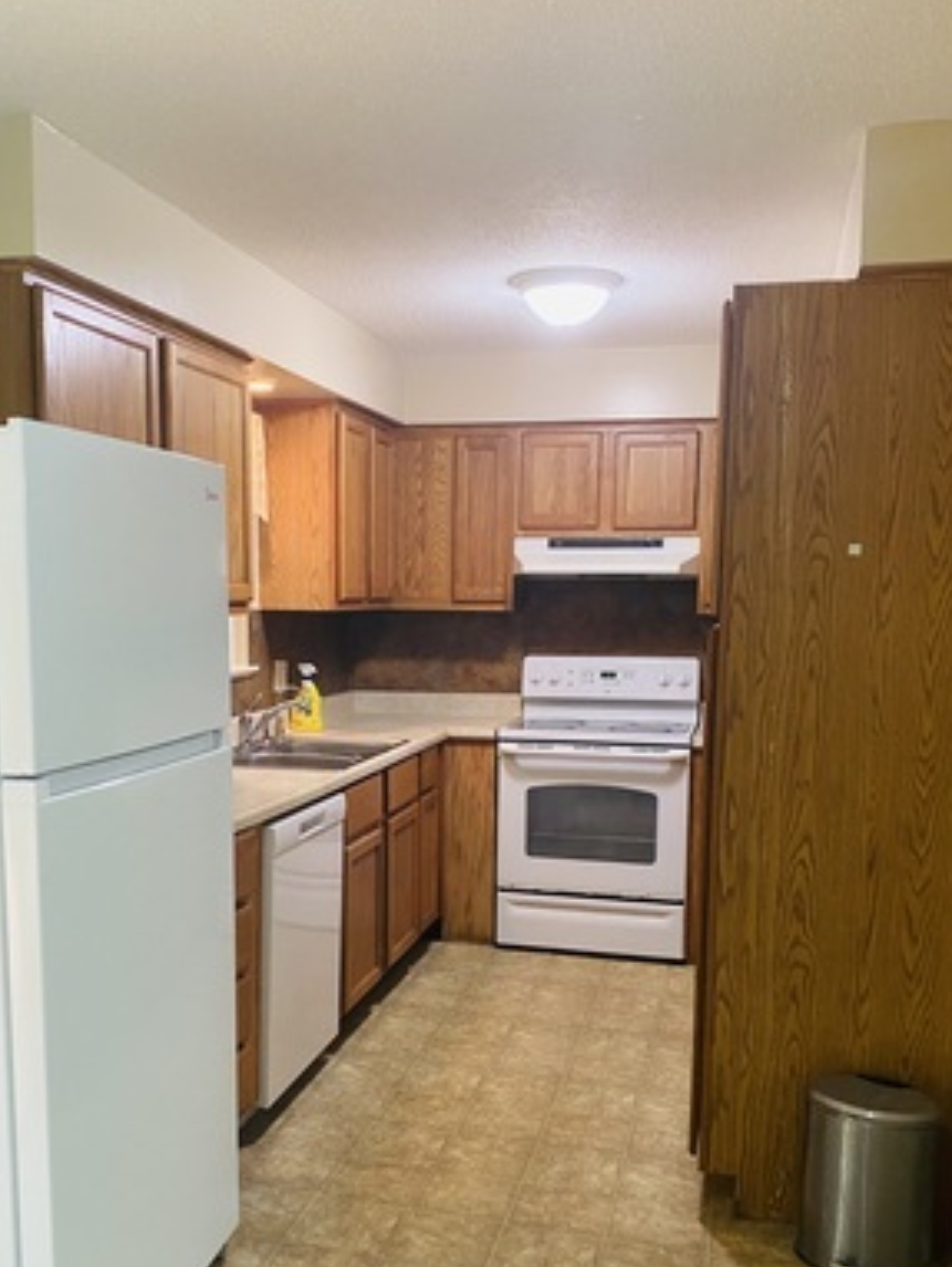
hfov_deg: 41.7
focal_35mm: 34
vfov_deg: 53.6
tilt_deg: -6.4
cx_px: 410
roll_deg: -1.2
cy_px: 756
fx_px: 1245
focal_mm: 4.25
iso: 250
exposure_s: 1/60
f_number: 1.8
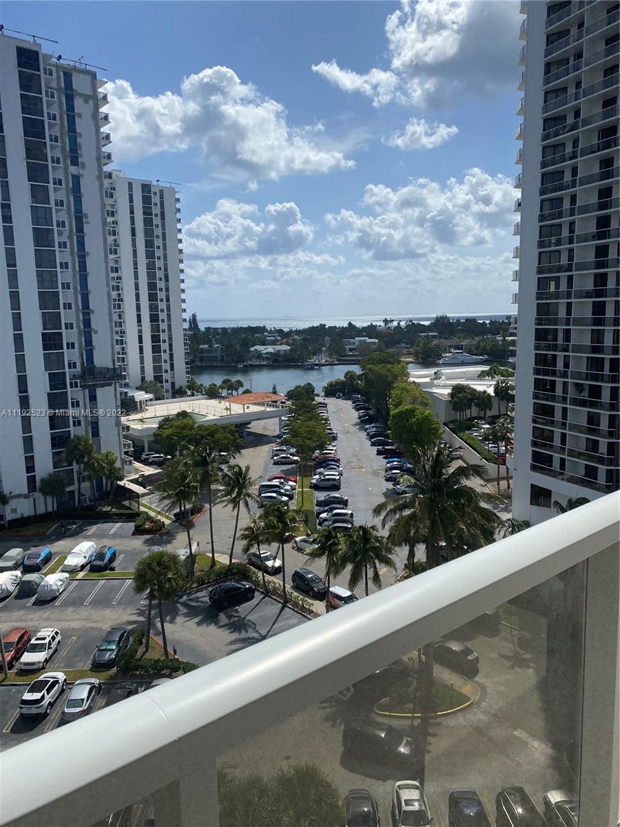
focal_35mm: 26
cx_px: 310
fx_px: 621
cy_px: 414
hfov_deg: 53.1
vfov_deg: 67.3
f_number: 1.8
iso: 32
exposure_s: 1/6757
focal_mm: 4.25
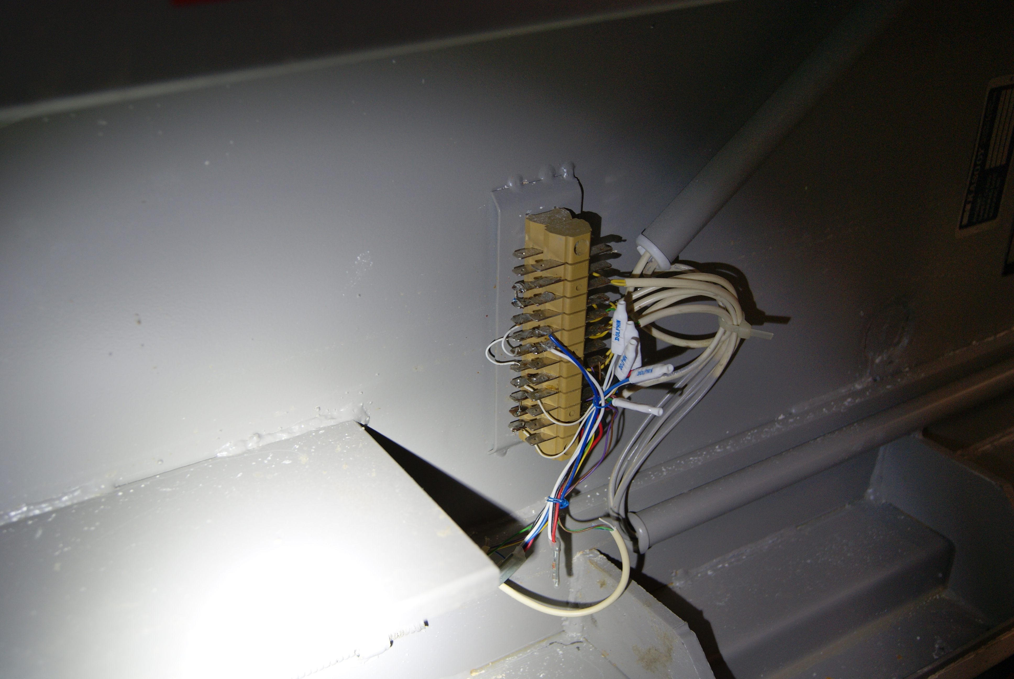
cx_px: 507
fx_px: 1184
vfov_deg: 32.0
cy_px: 340
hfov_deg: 46.3
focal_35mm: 42
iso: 200
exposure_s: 1/50
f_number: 4.5
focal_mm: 28
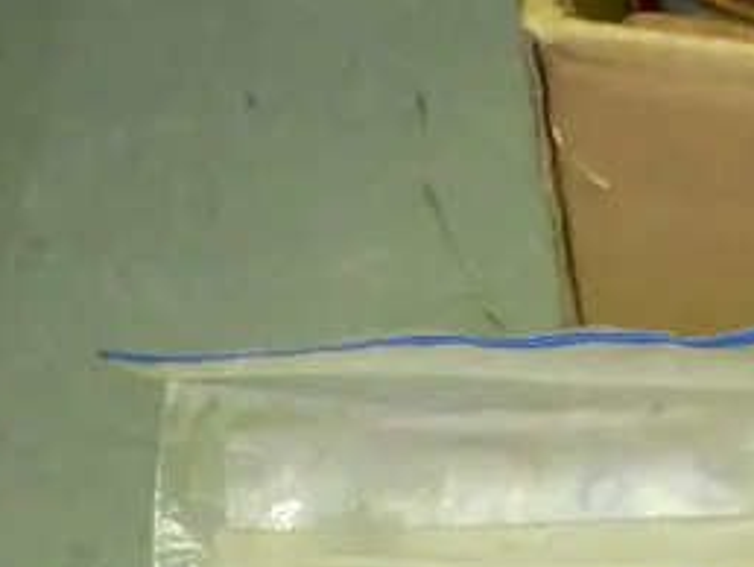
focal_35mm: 214
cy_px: 1121
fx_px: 4666
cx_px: 1417
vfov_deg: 6.7
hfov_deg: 8.8
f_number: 5.6
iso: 3200
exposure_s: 1/160
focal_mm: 27
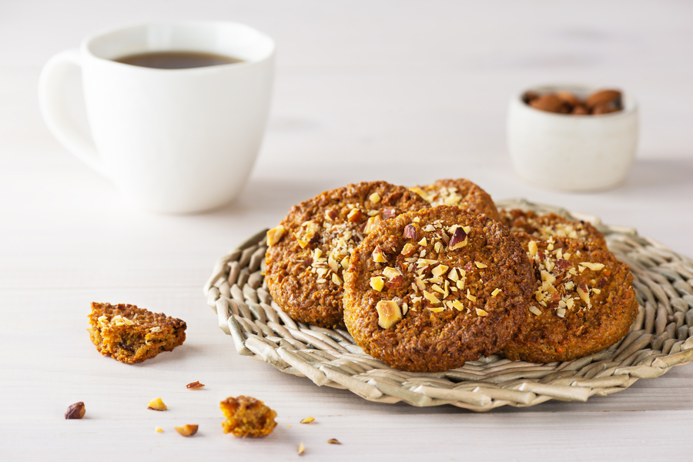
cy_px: 231
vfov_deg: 13.0
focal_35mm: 105
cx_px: 346
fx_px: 2021
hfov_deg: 19.5
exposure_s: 1/200
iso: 125
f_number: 10
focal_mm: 105
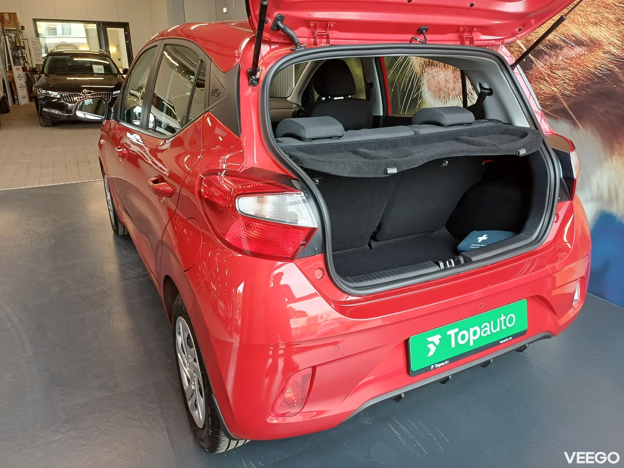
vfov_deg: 54.9
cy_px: 234
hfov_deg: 69.4
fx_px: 451
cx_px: 312
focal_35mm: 25
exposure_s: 1/50
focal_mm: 4.65
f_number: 1.8
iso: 125
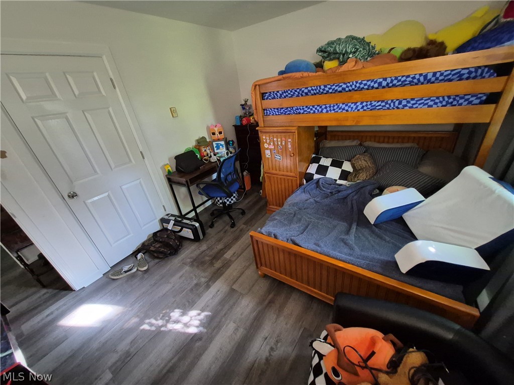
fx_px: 193
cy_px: 192
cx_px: 257
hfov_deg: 106.2
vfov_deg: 89.9
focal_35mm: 13
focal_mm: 1.74
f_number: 2.2
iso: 1250
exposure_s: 1/30
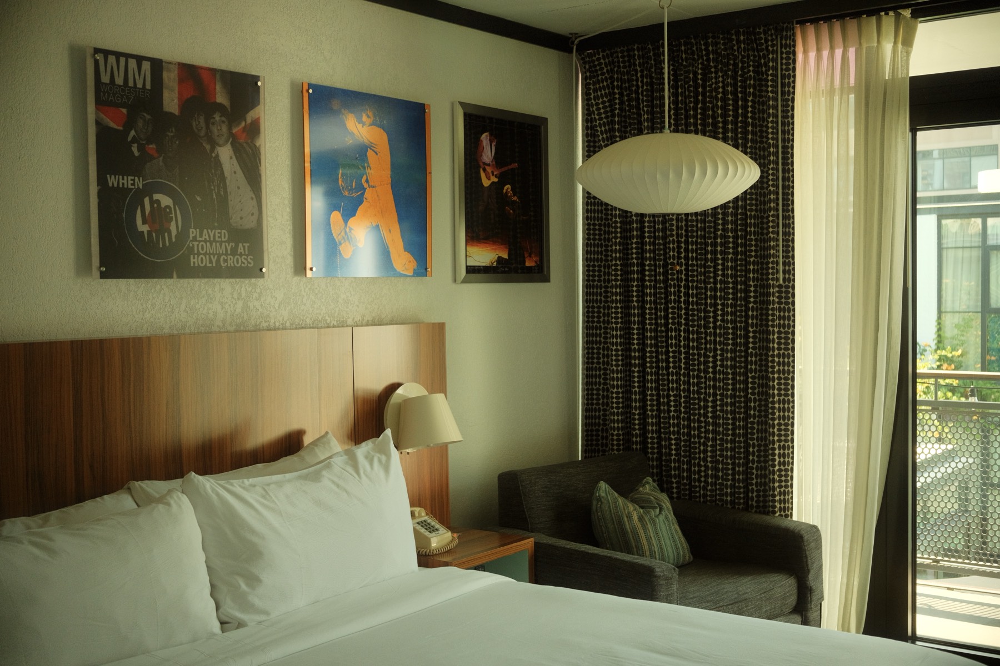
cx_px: 500
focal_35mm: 41
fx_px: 1139
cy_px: 333
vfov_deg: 32.6
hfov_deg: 47.4
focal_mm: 27
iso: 1000
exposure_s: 1/450
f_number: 2.8
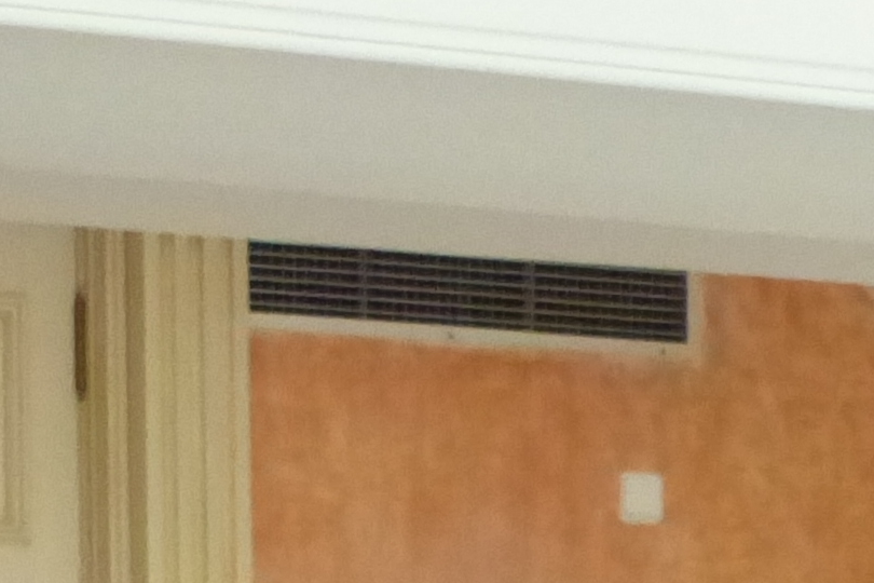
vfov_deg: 5.0
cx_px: 356
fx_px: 6482
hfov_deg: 7.7
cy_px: 1488
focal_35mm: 267
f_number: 2.8
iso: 800
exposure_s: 1/125
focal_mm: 9.4
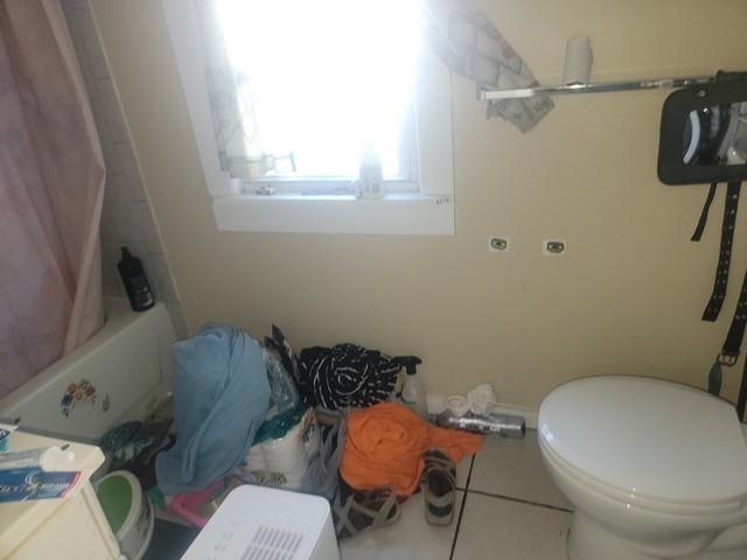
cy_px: 280
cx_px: 374
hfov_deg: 71.6
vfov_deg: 56.8
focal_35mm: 24
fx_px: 518
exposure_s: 1/40
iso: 100
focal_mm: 6.7
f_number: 1.8
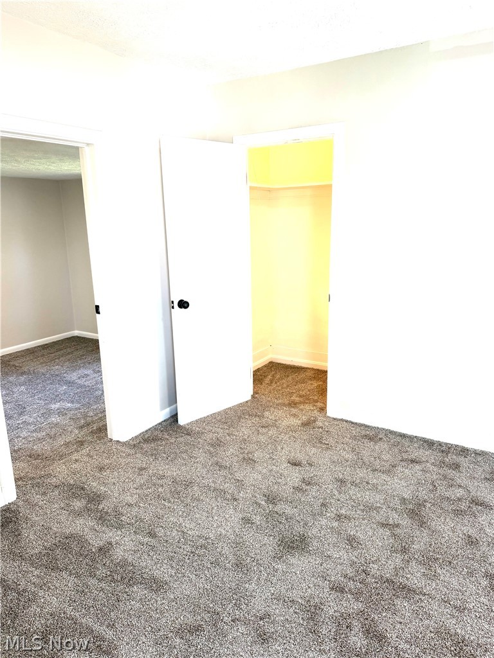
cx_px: 247
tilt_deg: -12.4
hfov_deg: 56.8
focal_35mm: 24
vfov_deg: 71.6
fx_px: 457
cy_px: 329
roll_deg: +1.1
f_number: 1.78
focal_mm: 6.76
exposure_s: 1/125
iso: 100
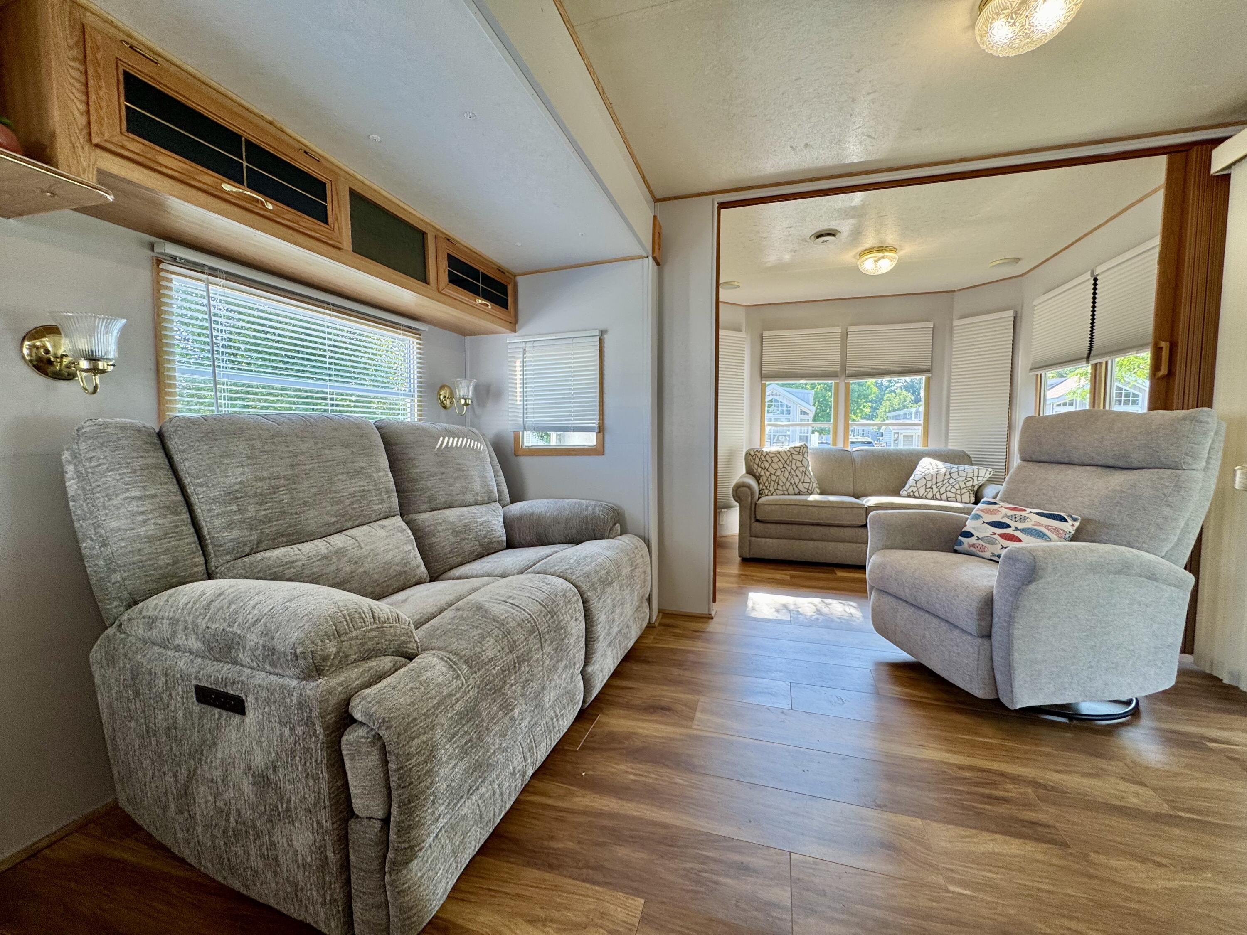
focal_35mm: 14
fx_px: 504
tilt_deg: -4.7
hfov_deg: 102.1
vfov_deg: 85.7
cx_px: 624
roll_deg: -0.3
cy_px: 468
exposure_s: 1/120
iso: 80
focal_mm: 2.22
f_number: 2.2
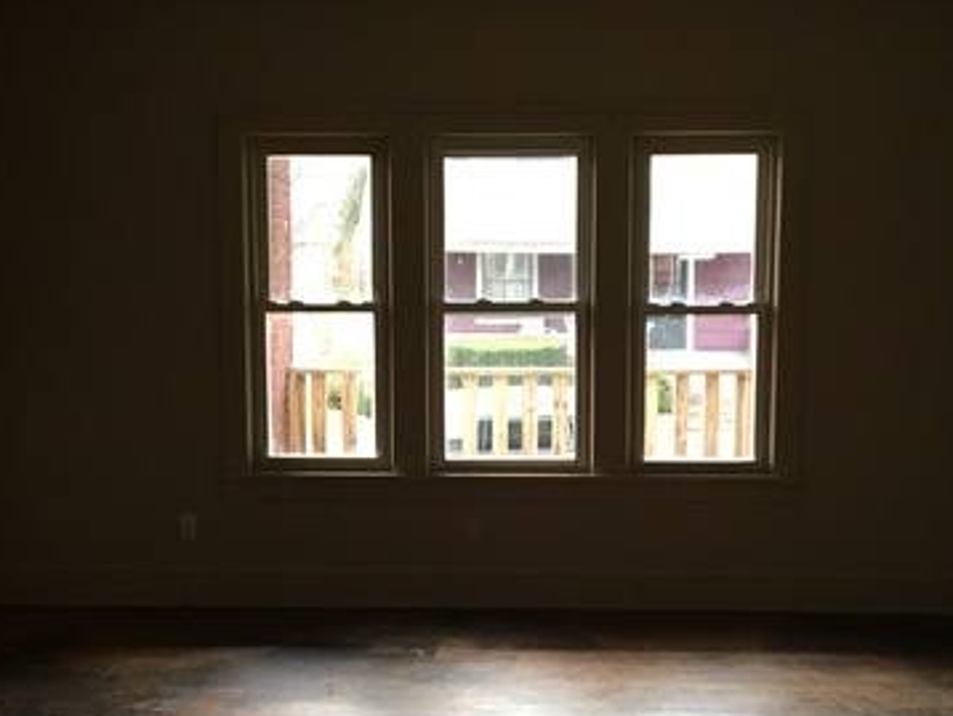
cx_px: 467
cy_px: 439
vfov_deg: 27.0
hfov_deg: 35.5
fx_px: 1488
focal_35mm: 54
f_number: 2.2
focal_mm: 4.15
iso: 100
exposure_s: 1/30
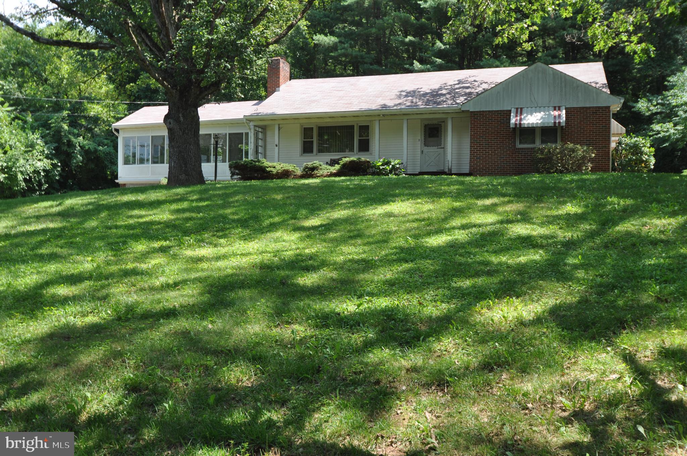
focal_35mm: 36
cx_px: 344
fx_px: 686
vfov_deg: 36.8
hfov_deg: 53.2
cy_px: 228
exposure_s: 1/160
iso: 200
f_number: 6.3
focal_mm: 24
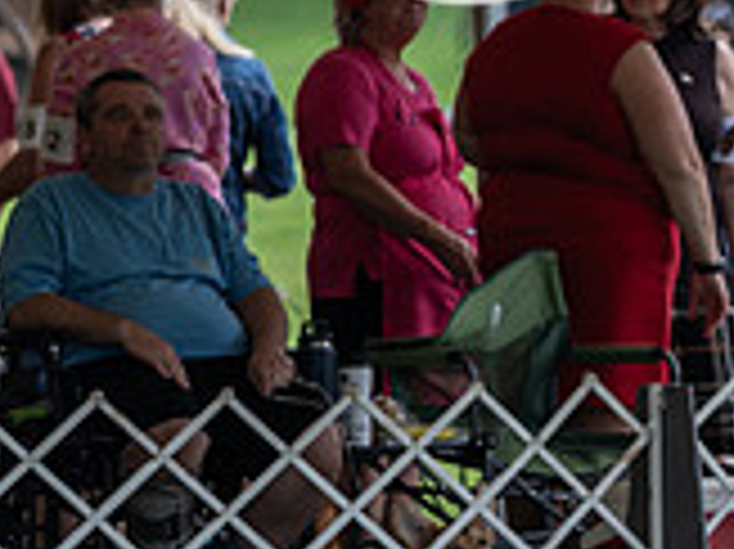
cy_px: 99
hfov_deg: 4.4
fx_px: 9471
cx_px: 1096
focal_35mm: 447
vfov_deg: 3.3
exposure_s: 1/640
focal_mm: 112
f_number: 3.5
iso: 100
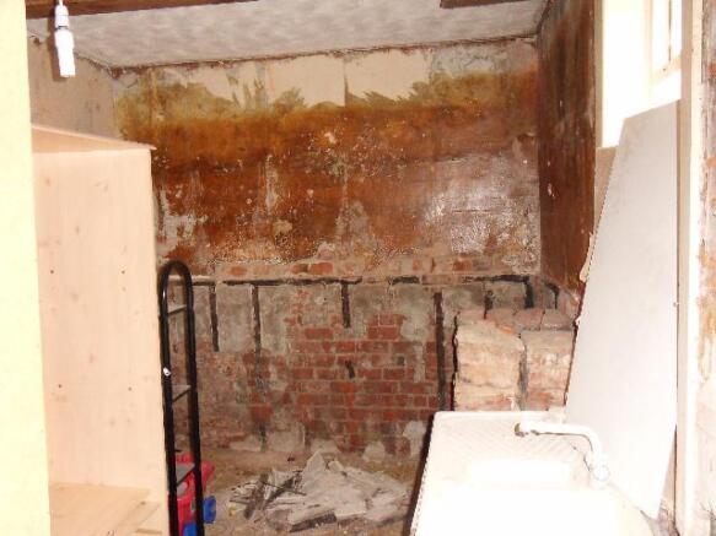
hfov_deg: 56.8
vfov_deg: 44.1
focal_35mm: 32
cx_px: 358
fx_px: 662
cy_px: 268
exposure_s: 1/30
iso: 400
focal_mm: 5.6
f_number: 3.7
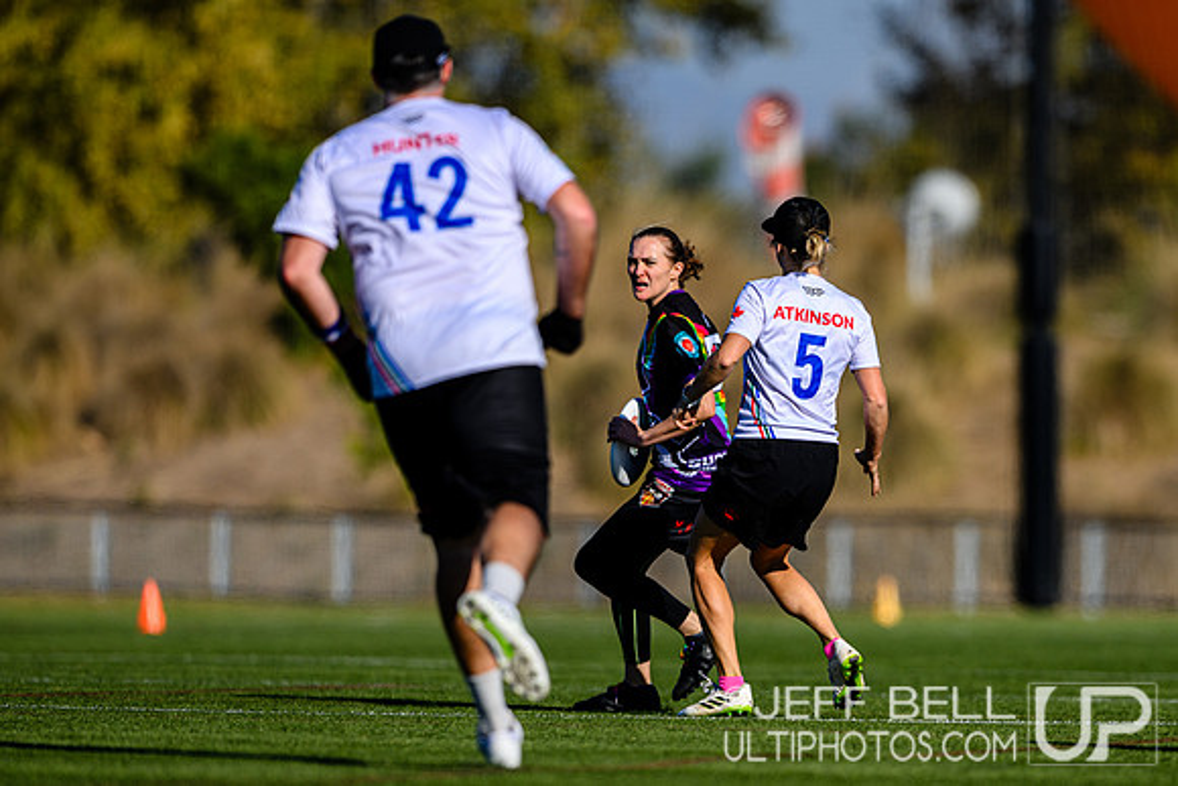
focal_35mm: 536
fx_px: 17532
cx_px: 780
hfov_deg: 3.8
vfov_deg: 2.6
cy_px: 502
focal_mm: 400
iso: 100
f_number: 3.2
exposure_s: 1/2500
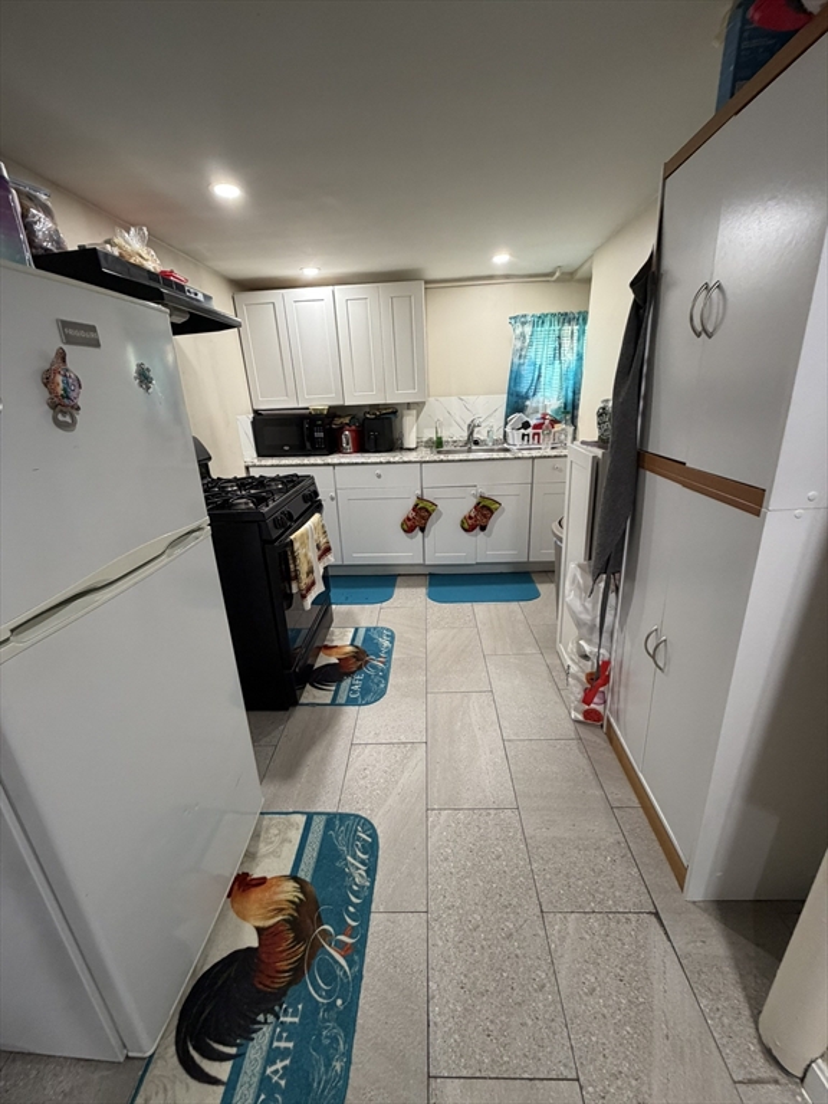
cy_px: 552
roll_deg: +2.3
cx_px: 414
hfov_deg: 85.7
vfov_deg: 102.1
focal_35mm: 14
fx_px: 446
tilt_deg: -19.7
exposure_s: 1/60
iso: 250
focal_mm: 2.22
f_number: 2.2
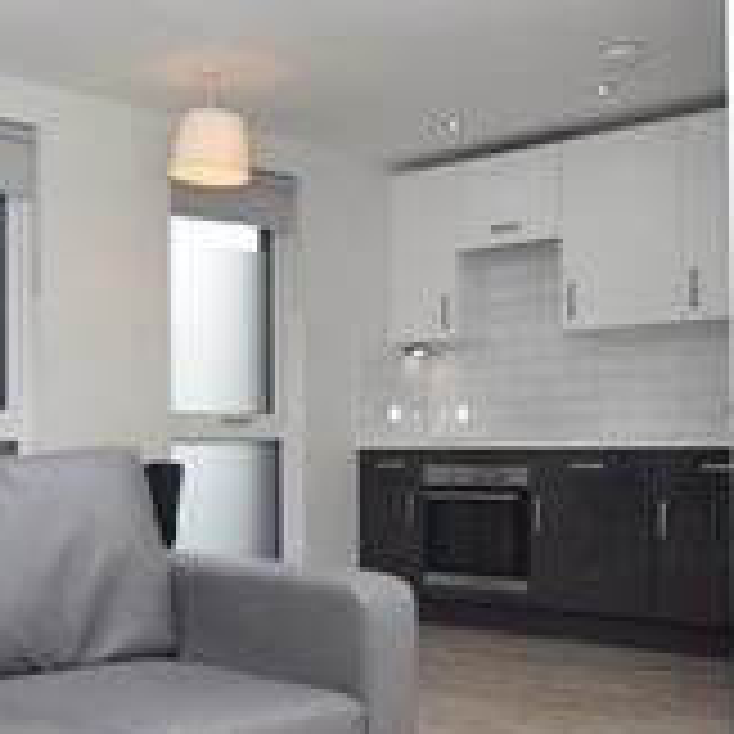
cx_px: 167
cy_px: 455
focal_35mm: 50
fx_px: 1199
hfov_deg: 33.2
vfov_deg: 33.9
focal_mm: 10
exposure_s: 1/200
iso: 100
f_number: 4
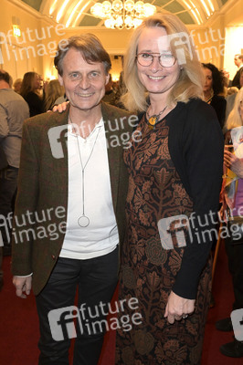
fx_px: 345
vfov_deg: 55.8
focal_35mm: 34
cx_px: 122
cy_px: 182
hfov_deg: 38.8
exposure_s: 1/40
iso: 2500
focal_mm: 34
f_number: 6.3
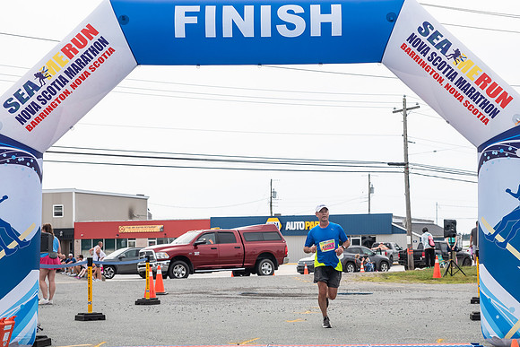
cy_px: 209
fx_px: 1023
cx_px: 305
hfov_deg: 28.5
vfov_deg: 19.2
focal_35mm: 71
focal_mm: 56
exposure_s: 1/3200
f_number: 4
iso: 800
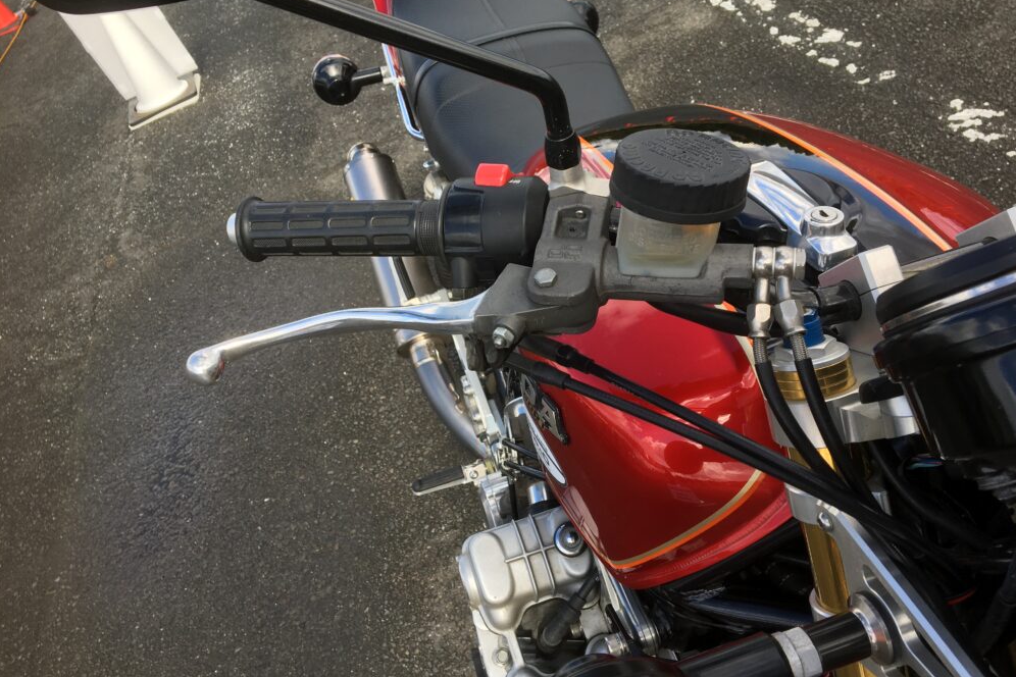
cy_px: 335
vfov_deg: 42.3
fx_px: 875
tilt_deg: -36.2
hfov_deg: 60.3
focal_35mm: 31
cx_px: 518
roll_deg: +24.4
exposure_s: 1/487
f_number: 2.2
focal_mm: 4.15
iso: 25
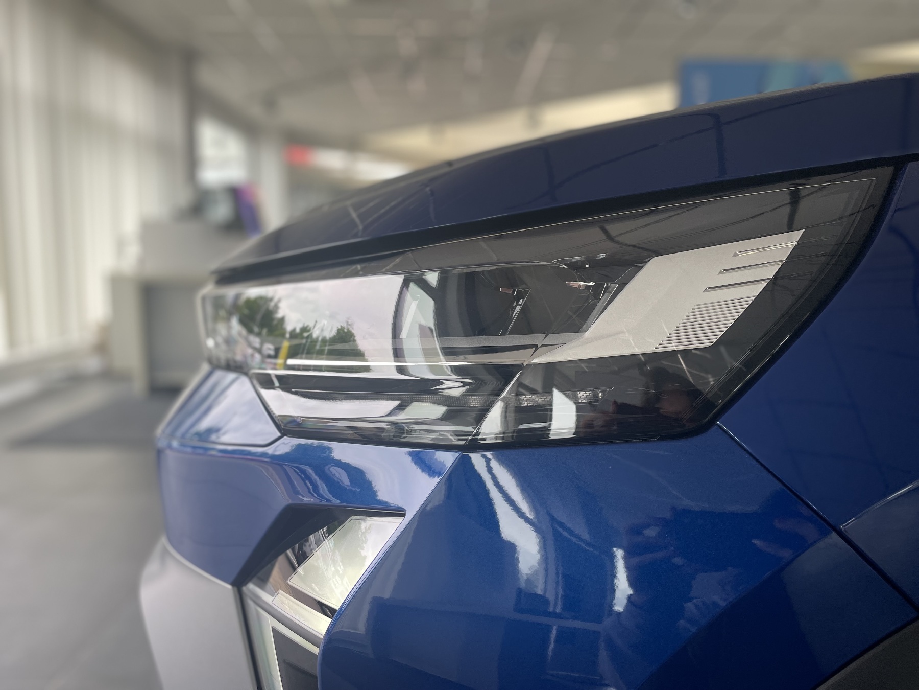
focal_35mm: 26
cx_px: 460
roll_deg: +0.0
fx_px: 690
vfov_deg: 53.1
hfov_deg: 67.3
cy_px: 345
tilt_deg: -7.6
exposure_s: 1/250
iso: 40
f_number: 1.6
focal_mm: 4.2
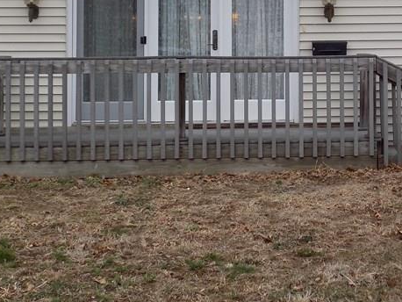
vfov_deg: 18.8
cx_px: 325
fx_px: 883
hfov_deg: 25.2
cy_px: -7
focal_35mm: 76
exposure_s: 1/80
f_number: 3.4
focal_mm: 6.1
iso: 80
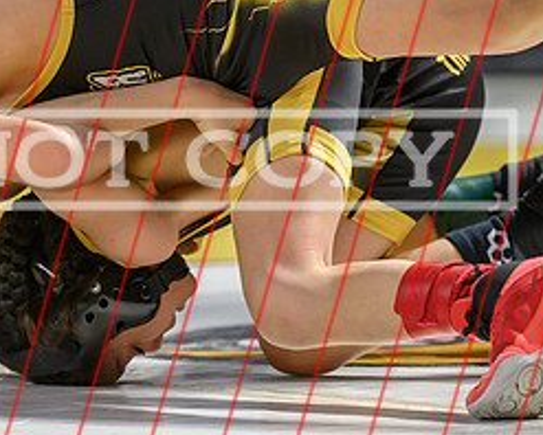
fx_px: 8138
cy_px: 335
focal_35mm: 506
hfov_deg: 3.8
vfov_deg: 3.1
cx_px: 78
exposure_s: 1/800
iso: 2200
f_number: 2.8
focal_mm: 165
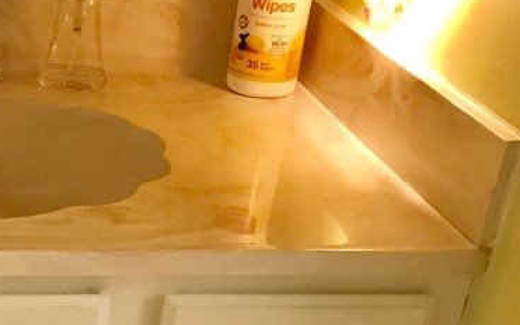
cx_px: -64
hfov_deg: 23.5
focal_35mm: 82
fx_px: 1162
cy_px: 384
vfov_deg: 15.4
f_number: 1.8
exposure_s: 1/9
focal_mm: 3.99
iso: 100
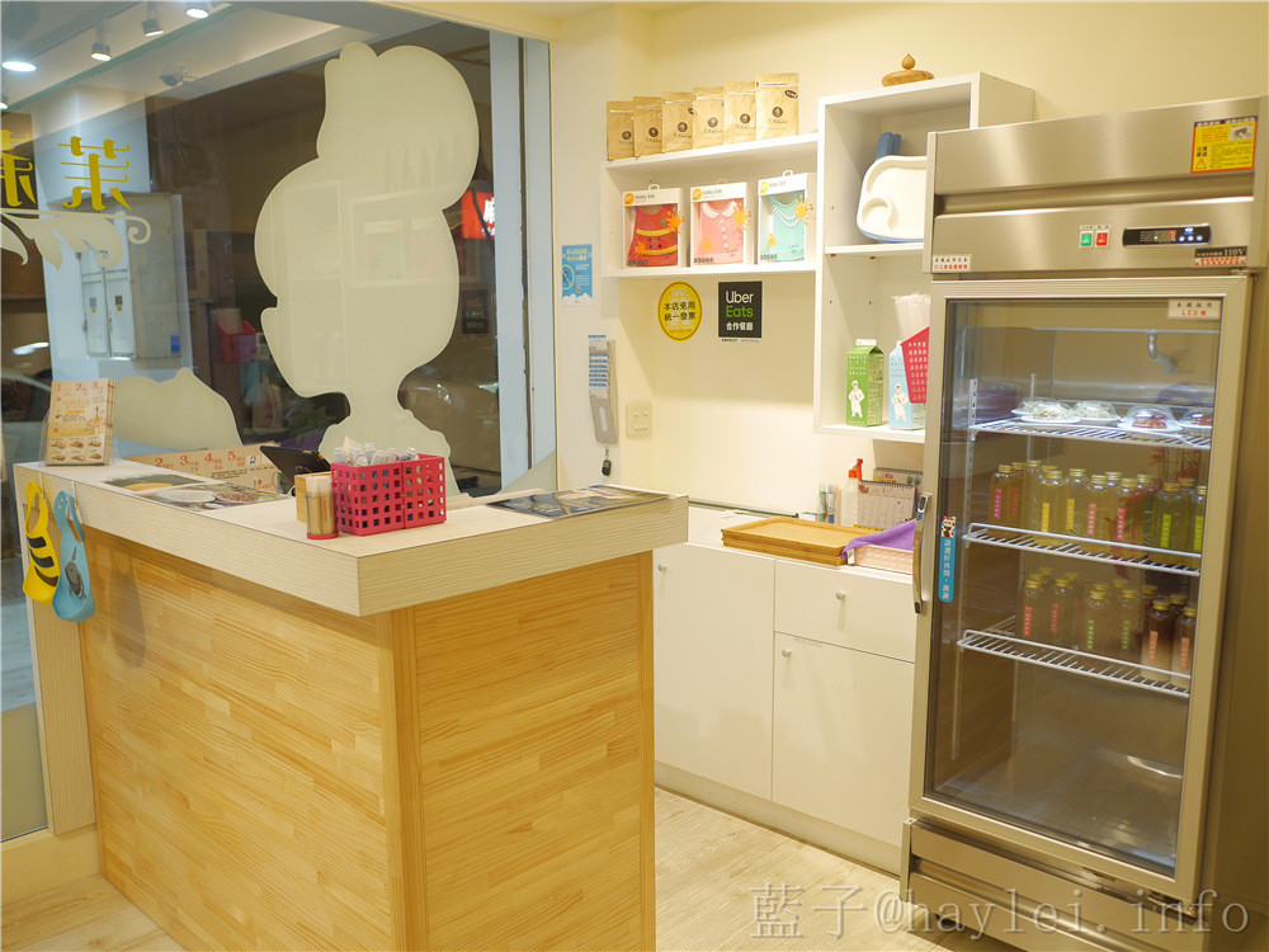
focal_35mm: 30
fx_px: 1100
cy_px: 476
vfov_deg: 46.8
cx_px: 634
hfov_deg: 60.0
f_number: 2.2
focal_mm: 15
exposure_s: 1/60
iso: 200
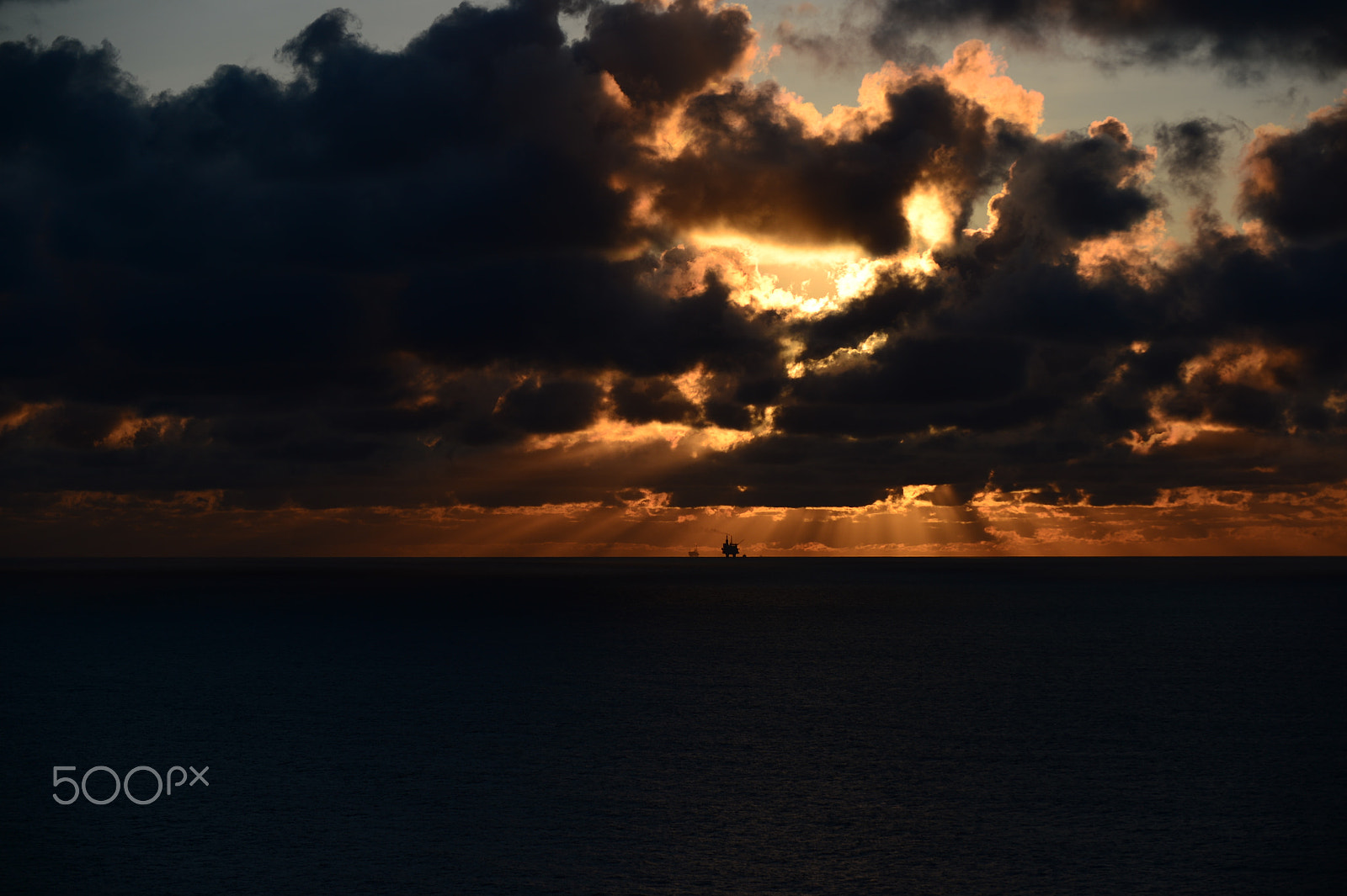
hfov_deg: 20.0
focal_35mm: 102
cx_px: 674
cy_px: 448
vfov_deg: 13.4
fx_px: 3814
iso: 100
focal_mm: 102
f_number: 4.5
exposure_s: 1/1600
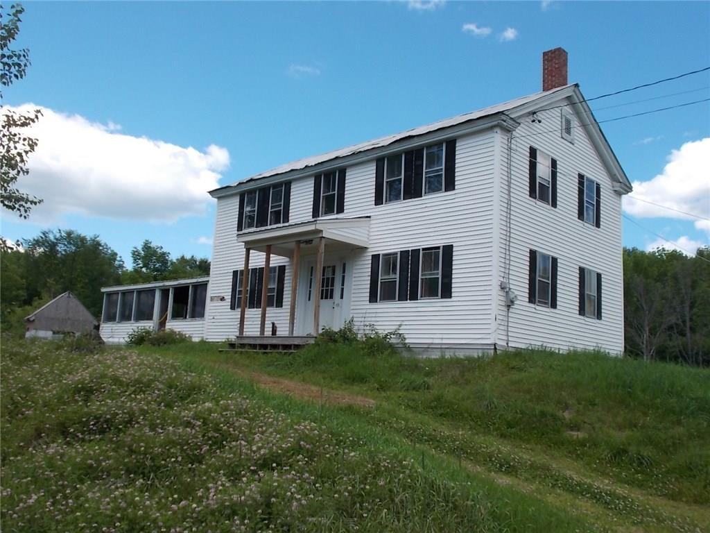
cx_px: 355
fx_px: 697
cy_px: 266
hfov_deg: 54.0
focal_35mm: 34
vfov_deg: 41.8
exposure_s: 1/500
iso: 80
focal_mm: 6
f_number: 3.6
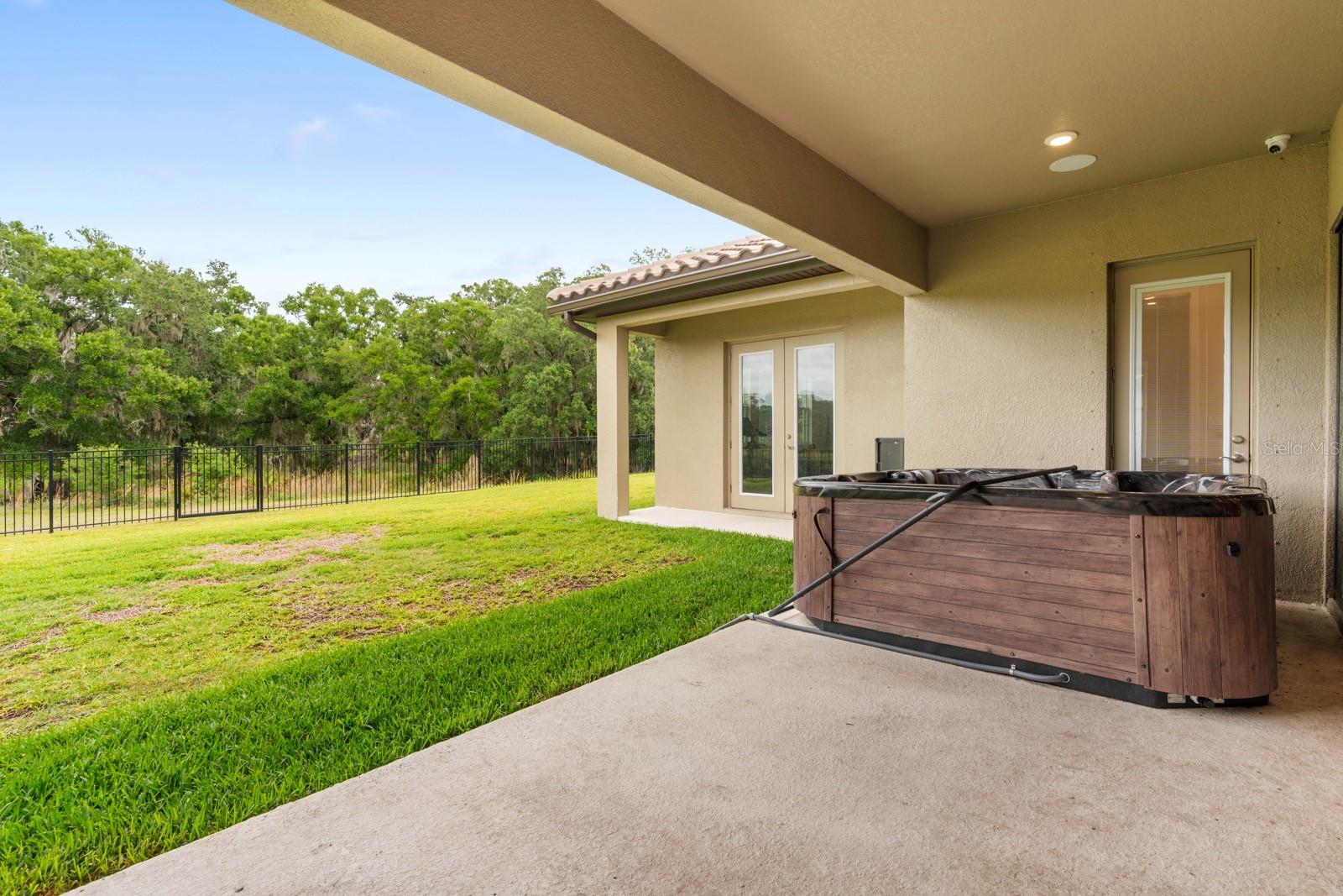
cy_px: 448
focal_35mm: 16
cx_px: 672
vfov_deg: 73.8
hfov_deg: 96.7
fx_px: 597
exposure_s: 1/125
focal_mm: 16
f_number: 8
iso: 200
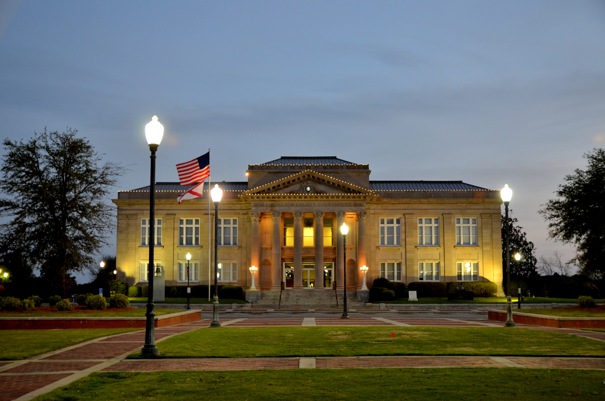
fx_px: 704
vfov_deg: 31.8
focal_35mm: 42
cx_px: 302
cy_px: 200
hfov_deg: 46.5
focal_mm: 28
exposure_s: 1/50
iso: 800
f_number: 3.5
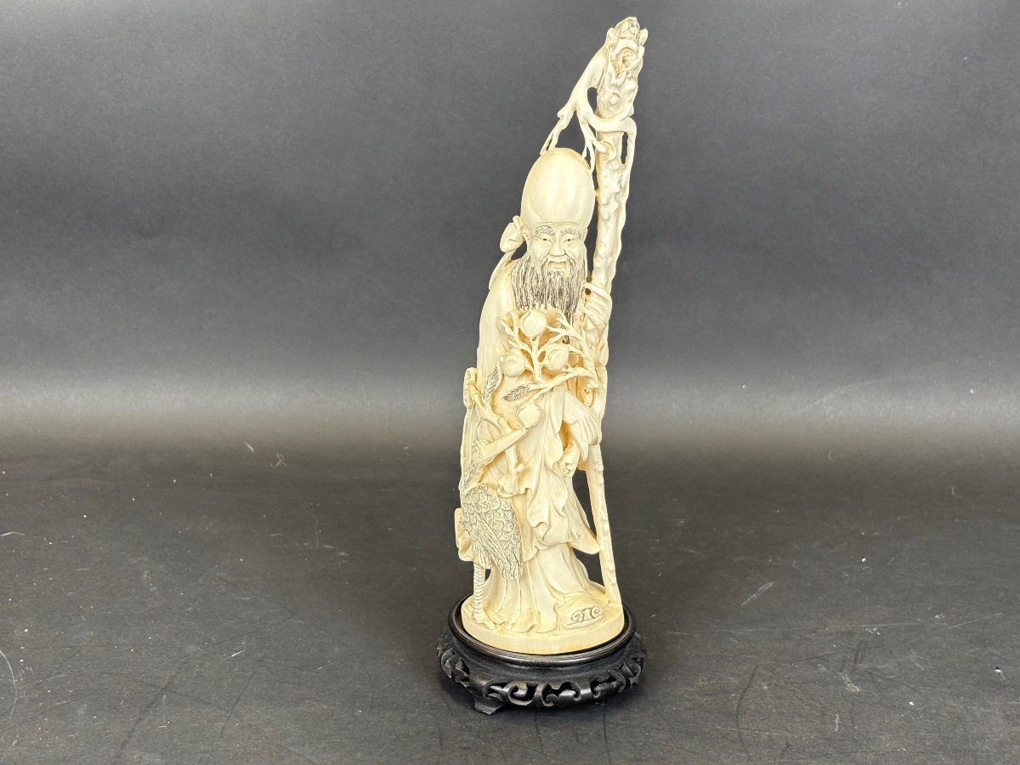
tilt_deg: -19.4
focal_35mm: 52
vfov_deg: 28.0
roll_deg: +0.1
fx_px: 1532
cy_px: 382
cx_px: 510
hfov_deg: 36.8
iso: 64
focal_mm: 5.96
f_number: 1.6
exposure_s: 1/100
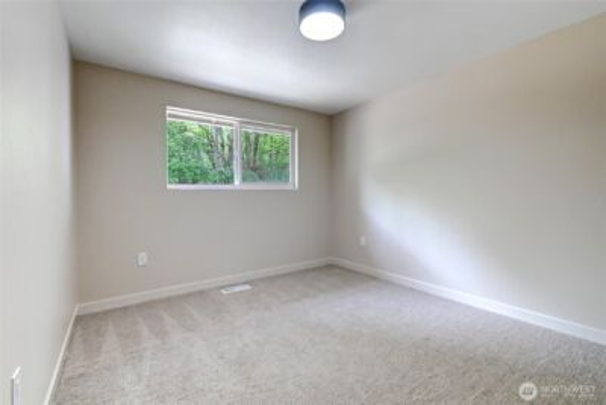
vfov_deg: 77.4
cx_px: 303
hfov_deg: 100.4
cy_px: 202
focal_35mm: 15
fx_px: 253
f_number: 11
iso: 3200
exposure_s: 1/8
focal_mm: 10
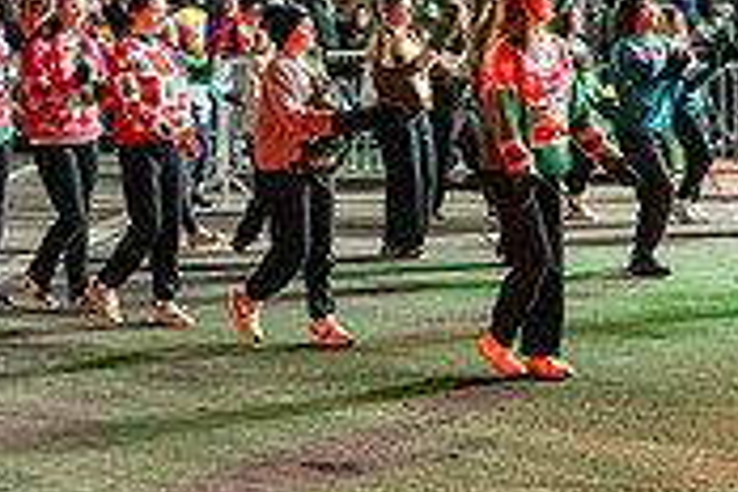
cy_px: -138
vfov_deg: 11.4
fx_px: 2398
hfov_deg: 17.0
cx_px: -25
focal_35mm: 117
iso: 2500
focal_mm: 35
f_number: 3.2
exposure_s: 1/250
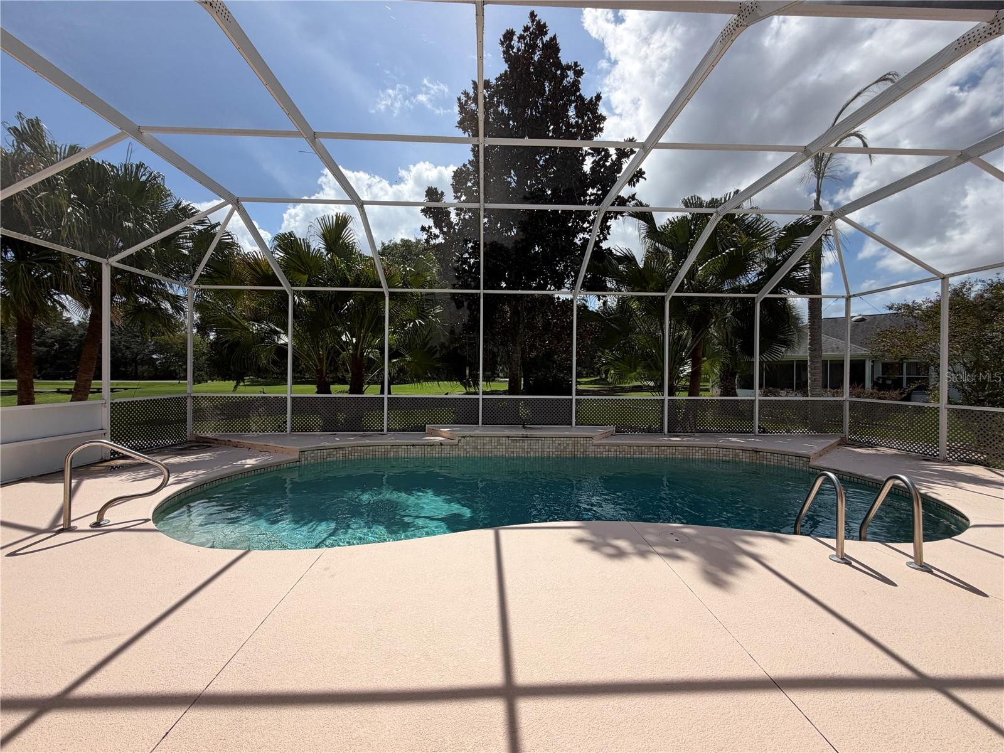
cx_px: 502
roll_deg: -0.1
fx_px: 406
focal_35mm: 14
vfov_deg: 85.7
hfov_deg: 102.1
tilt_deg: -0.8
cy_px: 376
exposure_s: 1/928
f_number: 2.2
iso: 20
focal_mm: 2.22
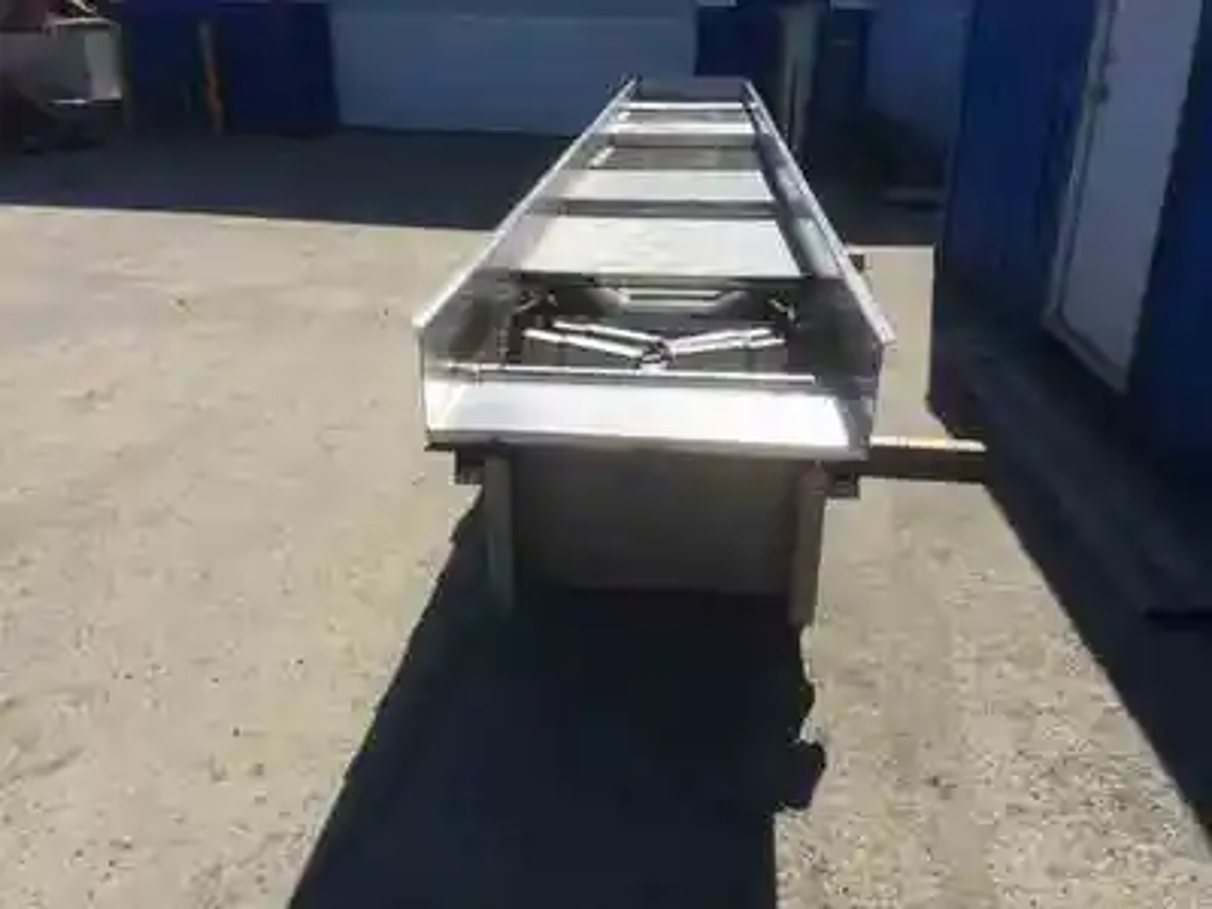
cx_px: 606
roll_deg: +1.1
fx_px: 1015
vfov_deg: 48.2
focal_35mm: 29
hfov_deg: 61.7
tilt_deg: -21.2
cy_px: 454
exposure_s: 1/2564
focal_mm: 4.15
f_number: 2.2
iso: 32
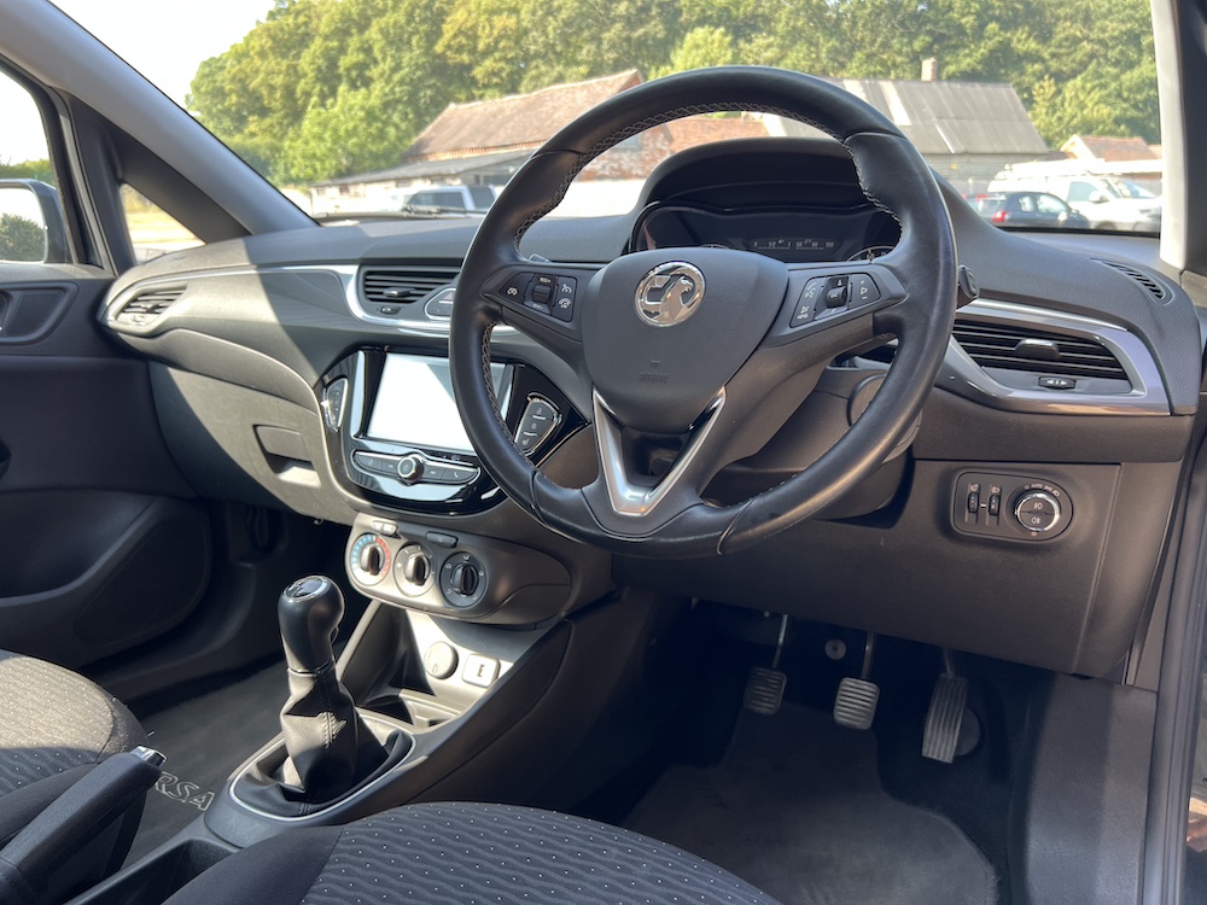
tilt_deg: -13.9
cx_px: 604
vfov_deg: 53.1
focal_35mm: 26
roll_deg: +2.2
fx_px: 907
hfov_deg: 67.3
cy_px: 452
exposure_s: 1/121
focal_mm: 5.7
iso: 40
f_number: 1.5
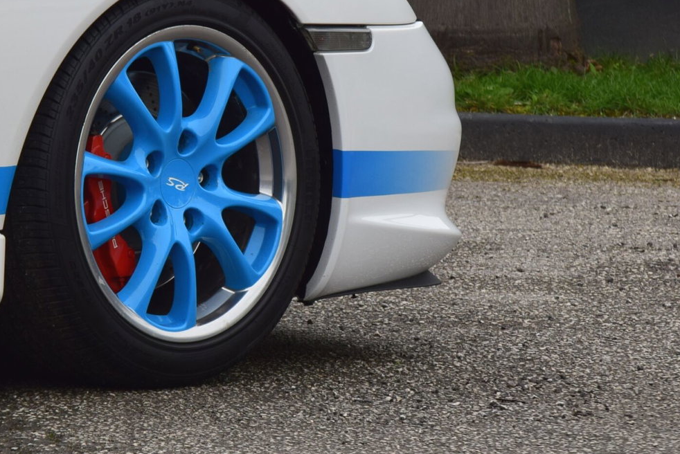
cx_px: 144
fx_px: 10395
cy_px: 147
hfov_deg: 3.7
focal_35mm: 550
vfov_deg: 2.5
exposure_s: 1/250
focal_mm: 200
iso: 400
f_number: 10
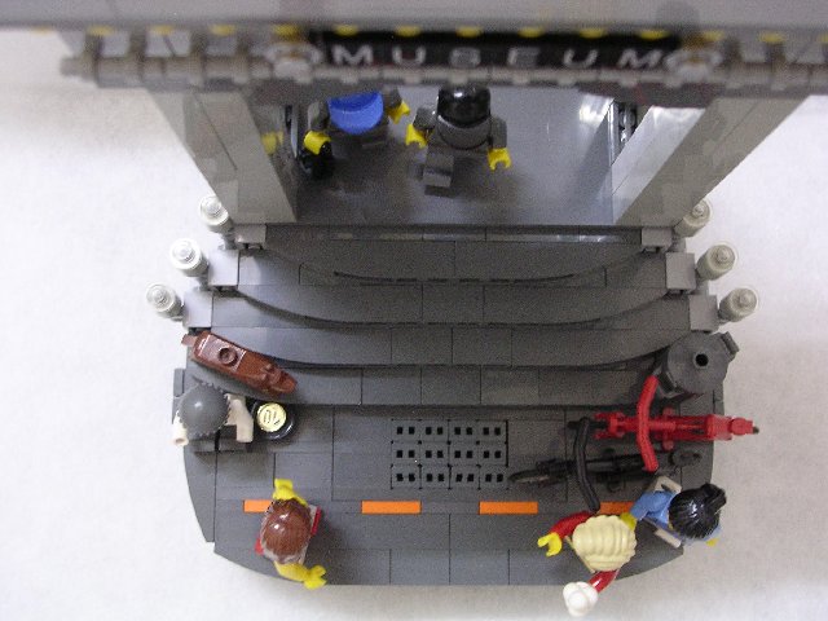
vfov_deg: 31.5
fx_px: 1100
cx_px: 414
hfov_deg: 41.2
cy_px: 310
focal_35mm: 46
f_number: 3
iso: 267
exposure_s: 1/3.5
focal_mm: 7.1
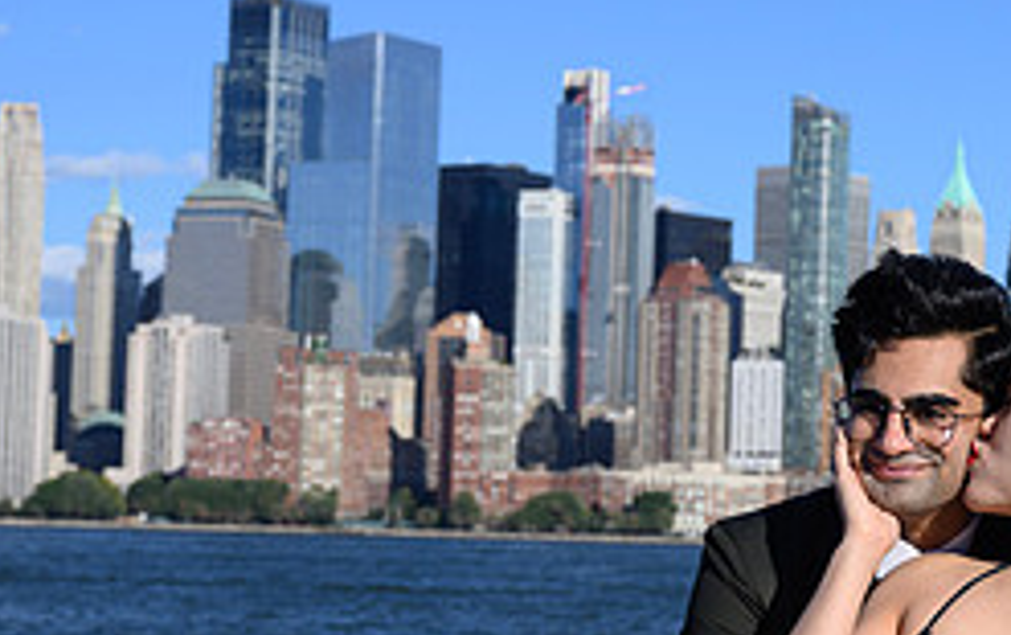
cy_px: 326
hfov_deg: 18.7
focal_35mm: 110
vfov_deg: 11.9
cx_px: 810
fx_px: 3034
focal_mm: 46
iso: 64
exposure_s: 1/500
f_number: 5.6
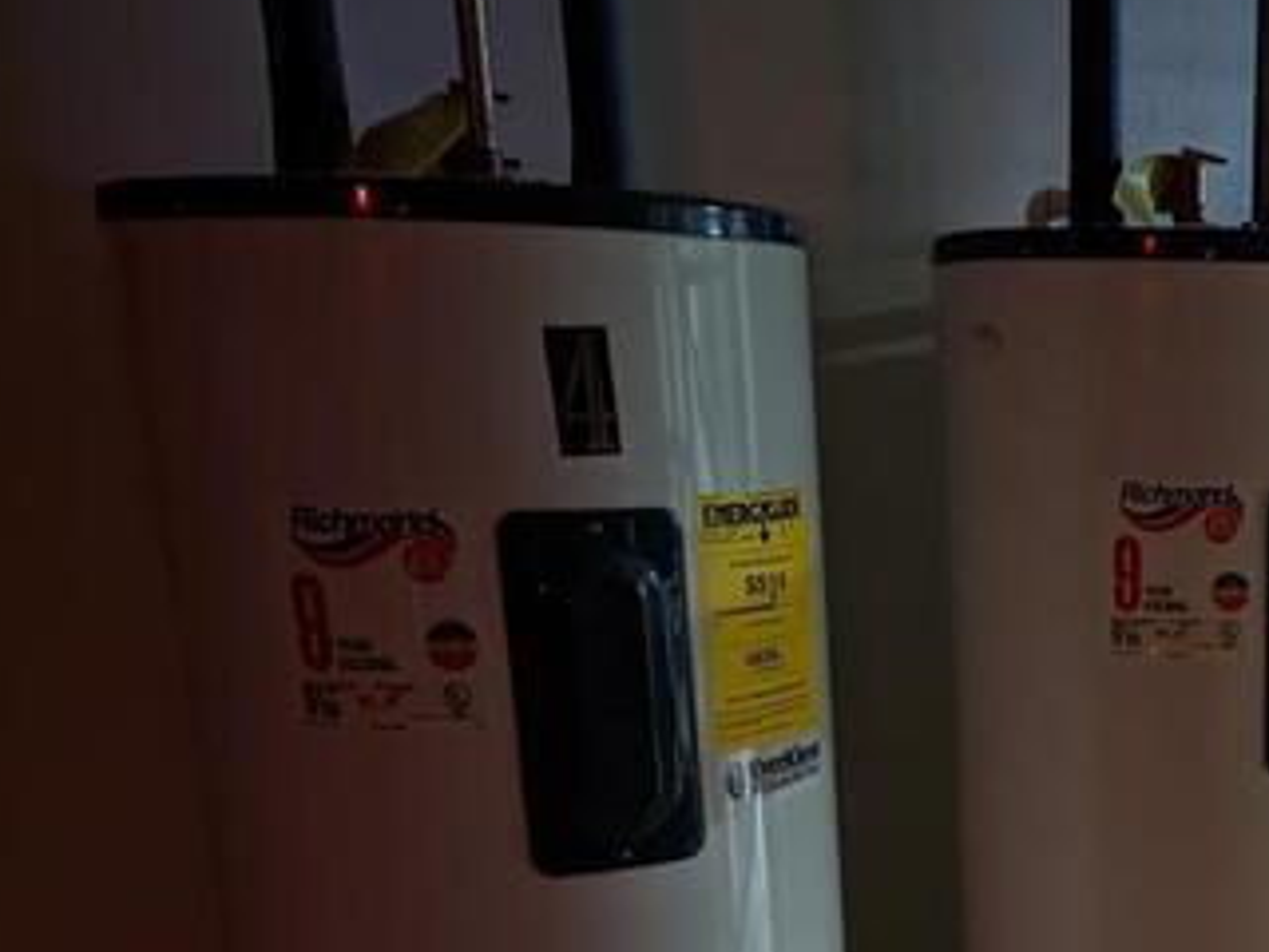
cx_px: 1259
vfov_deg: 27.6
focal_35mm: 50
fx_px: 1833
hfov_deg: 34.8
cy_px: 928
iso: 3430
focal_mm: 6.81
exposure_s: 1/24
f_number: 1.85
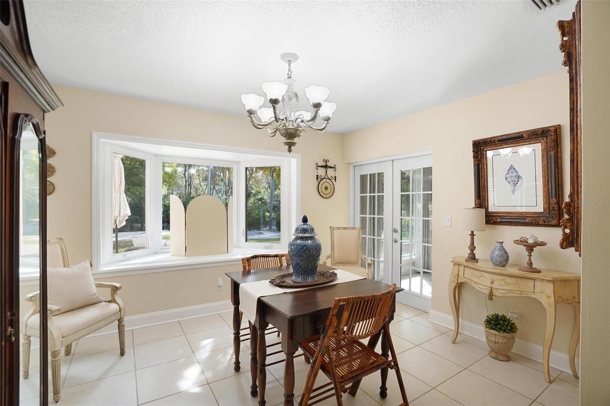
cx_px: 305
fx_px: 271
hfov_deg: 96.7
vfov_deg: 73.7
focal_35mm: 16
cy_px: 203
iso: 800
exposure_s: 1/25
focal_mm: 16
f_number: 8
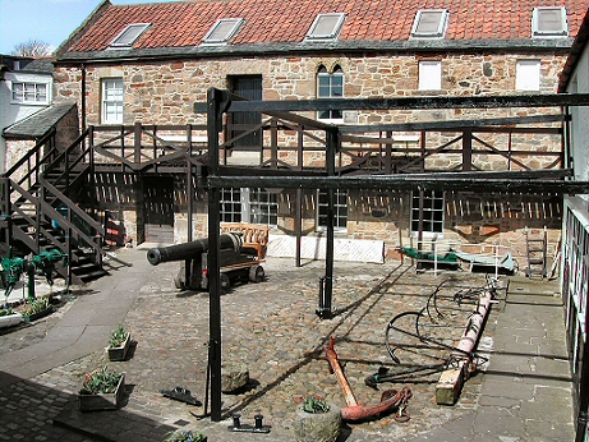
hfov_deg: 49.0
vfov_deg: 37.7
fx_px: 647
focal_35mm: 38
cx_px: 294
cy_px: 221
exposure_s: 1/213
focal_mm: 8
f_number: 7.6
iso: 100
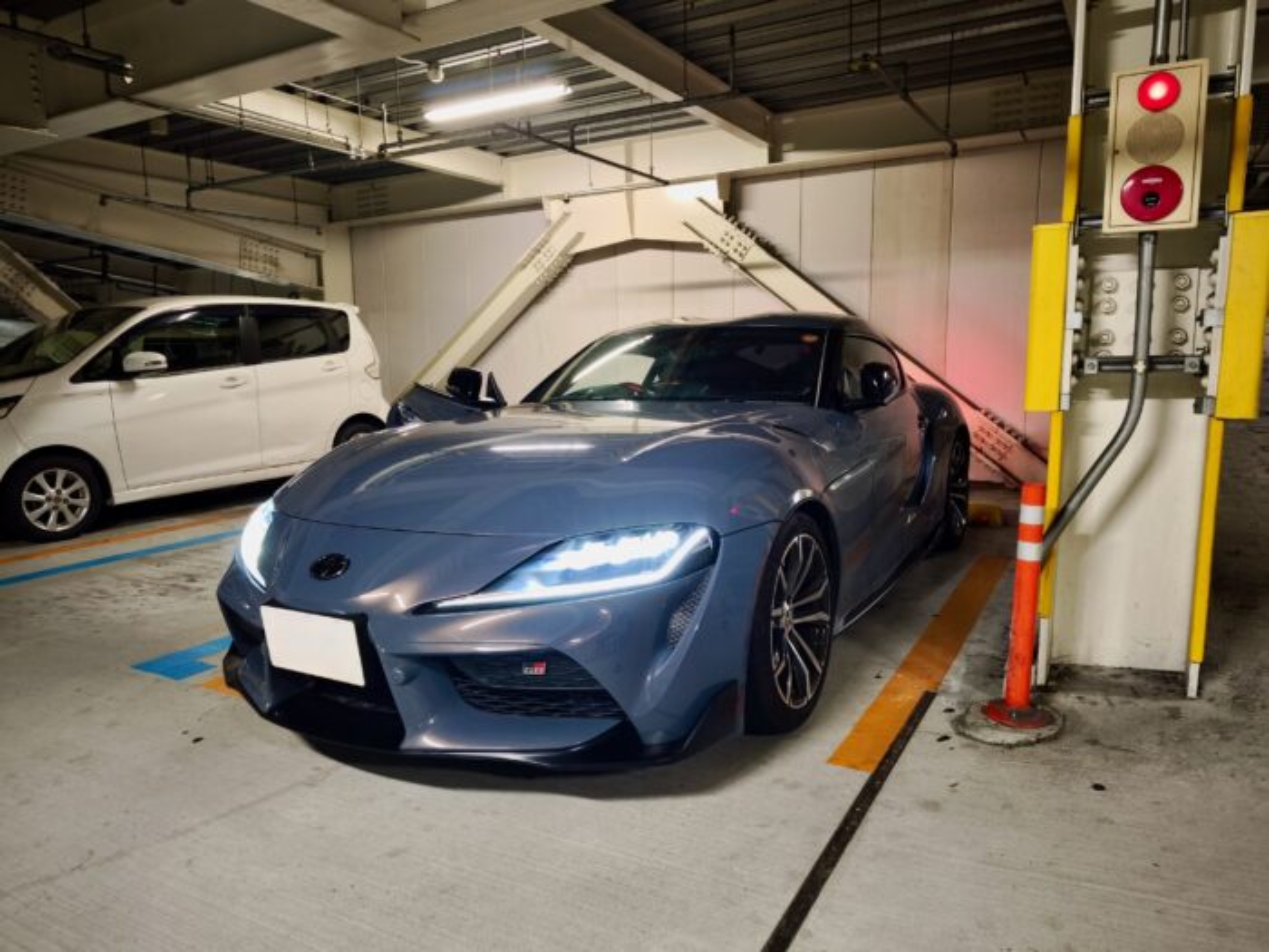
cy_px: 476
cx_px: 634
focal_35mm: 23
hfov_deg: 73.9
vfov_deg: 58.9
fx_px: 843
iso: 640
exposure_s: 1/33.3
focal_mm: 6.57
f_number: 1.6
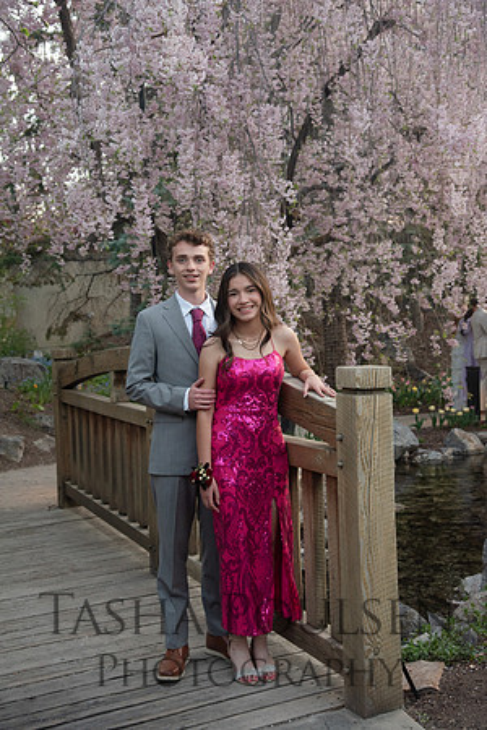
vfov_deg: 41.1
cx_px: 244
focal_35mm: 48
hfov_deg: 28.1
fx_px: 974
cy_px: 365
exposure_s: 1/125
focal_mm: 48
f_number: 5.6
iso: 800
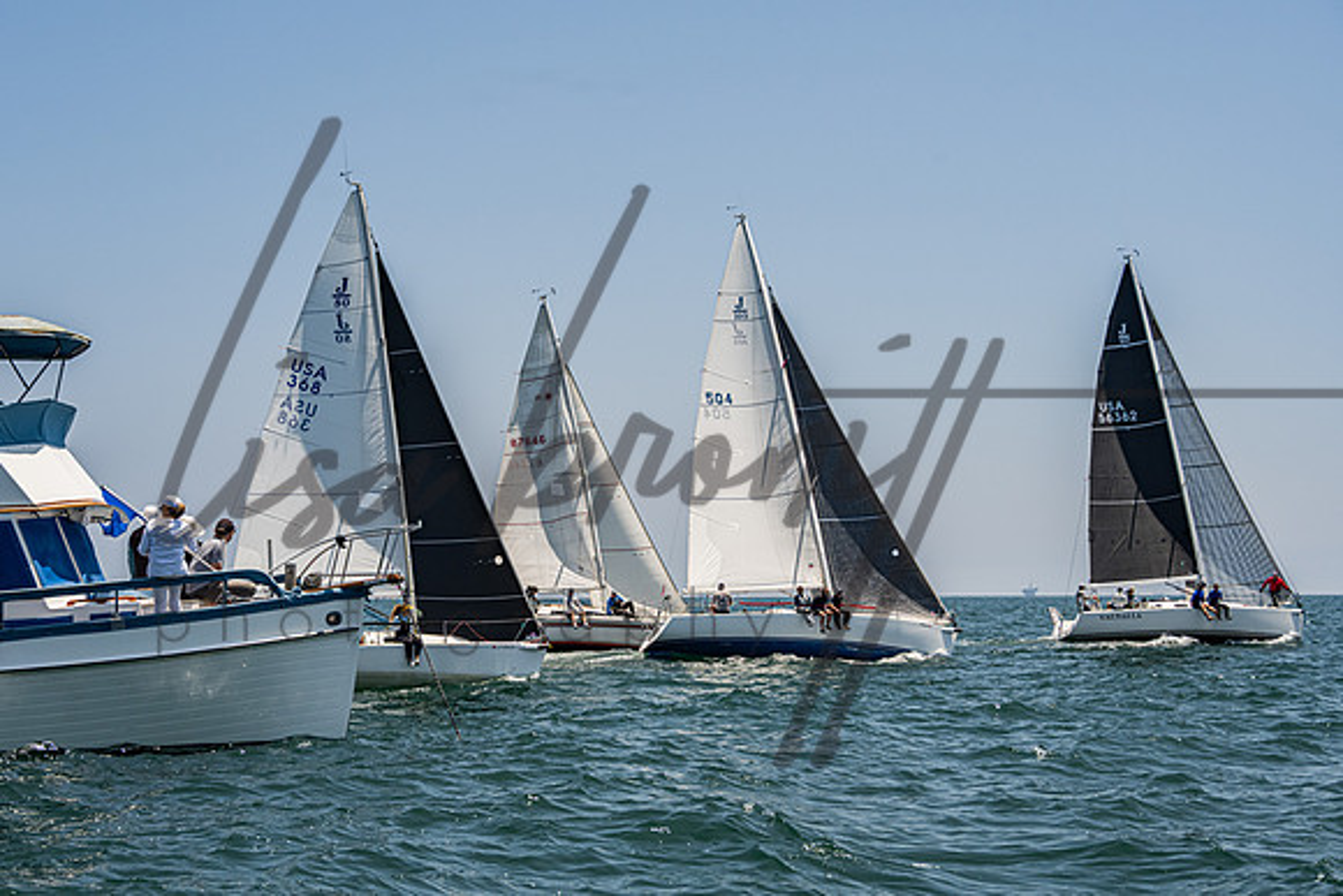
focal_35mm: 65
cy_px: 480
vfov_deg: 21.0
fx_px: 2415
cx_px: 572
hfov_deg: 31.0
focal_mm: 55
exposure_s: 1/2000
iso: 500
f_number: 8
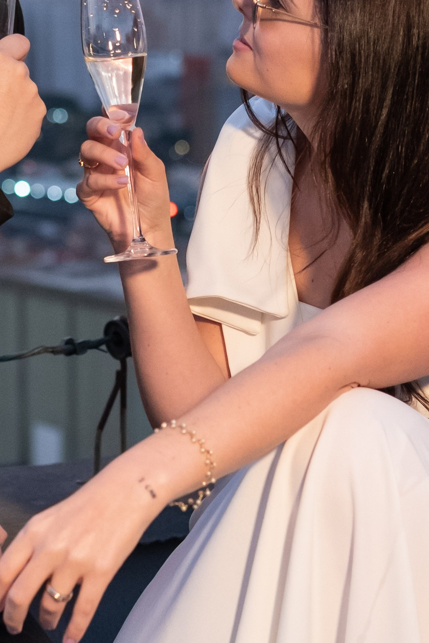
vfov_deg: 13.8
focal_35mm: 149
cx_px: 153
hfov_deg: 9.2
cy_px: 332
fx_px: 2662
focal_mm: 35
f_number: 2.5
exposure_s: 1/500
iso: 2000
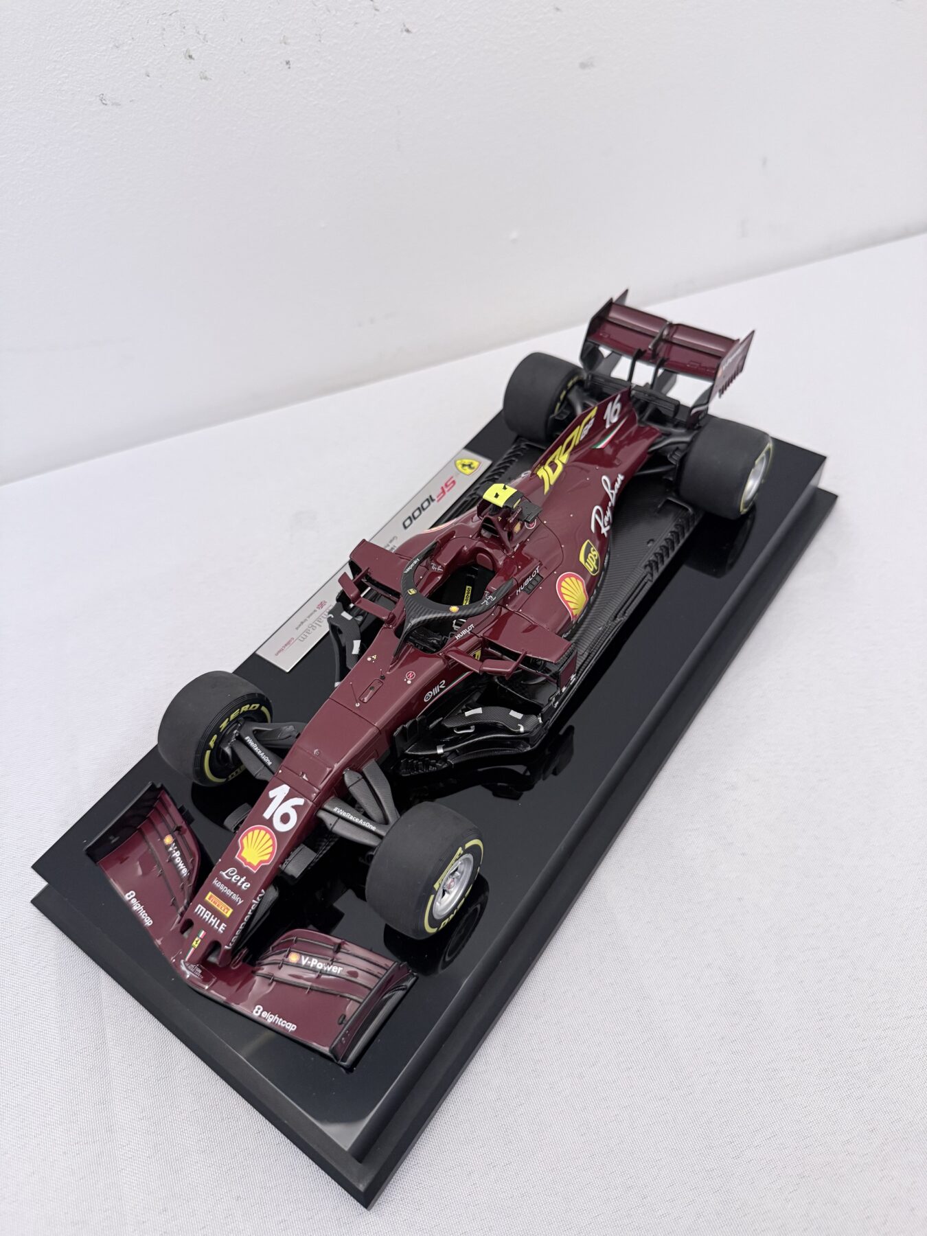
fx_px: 857
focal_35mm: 24
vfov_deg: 71.6
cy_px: 618
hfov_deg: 56.8
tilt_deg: -51.2
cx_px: 464
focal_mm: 6.76
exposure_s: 1/50
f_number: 1.78
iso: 400
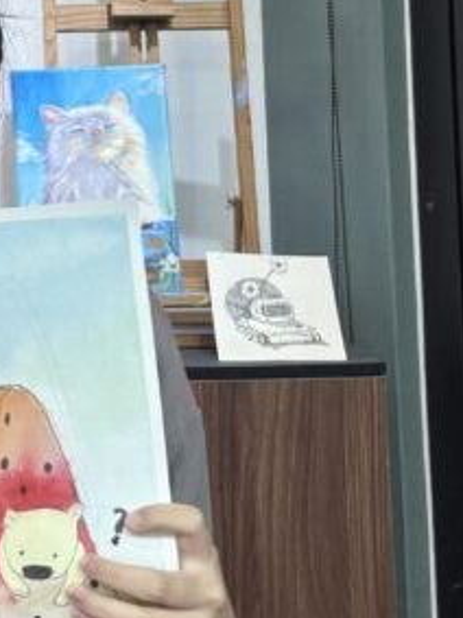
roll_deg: -0.1
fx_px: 1642
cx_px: -201
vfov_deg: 20.5
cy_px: -33
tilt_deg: +3.7
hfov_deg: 15.0
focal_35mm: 92
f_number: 1.6
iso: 50
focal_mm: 5.96
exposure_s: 1/100
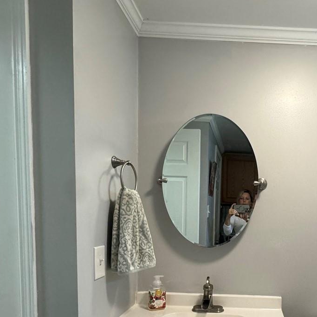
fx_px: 300
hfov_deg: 52.1
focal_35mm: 29
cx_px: 253
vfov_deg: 53.1
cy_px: 239
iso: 320
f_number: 2.2
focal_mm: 2.22
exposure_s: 1/120
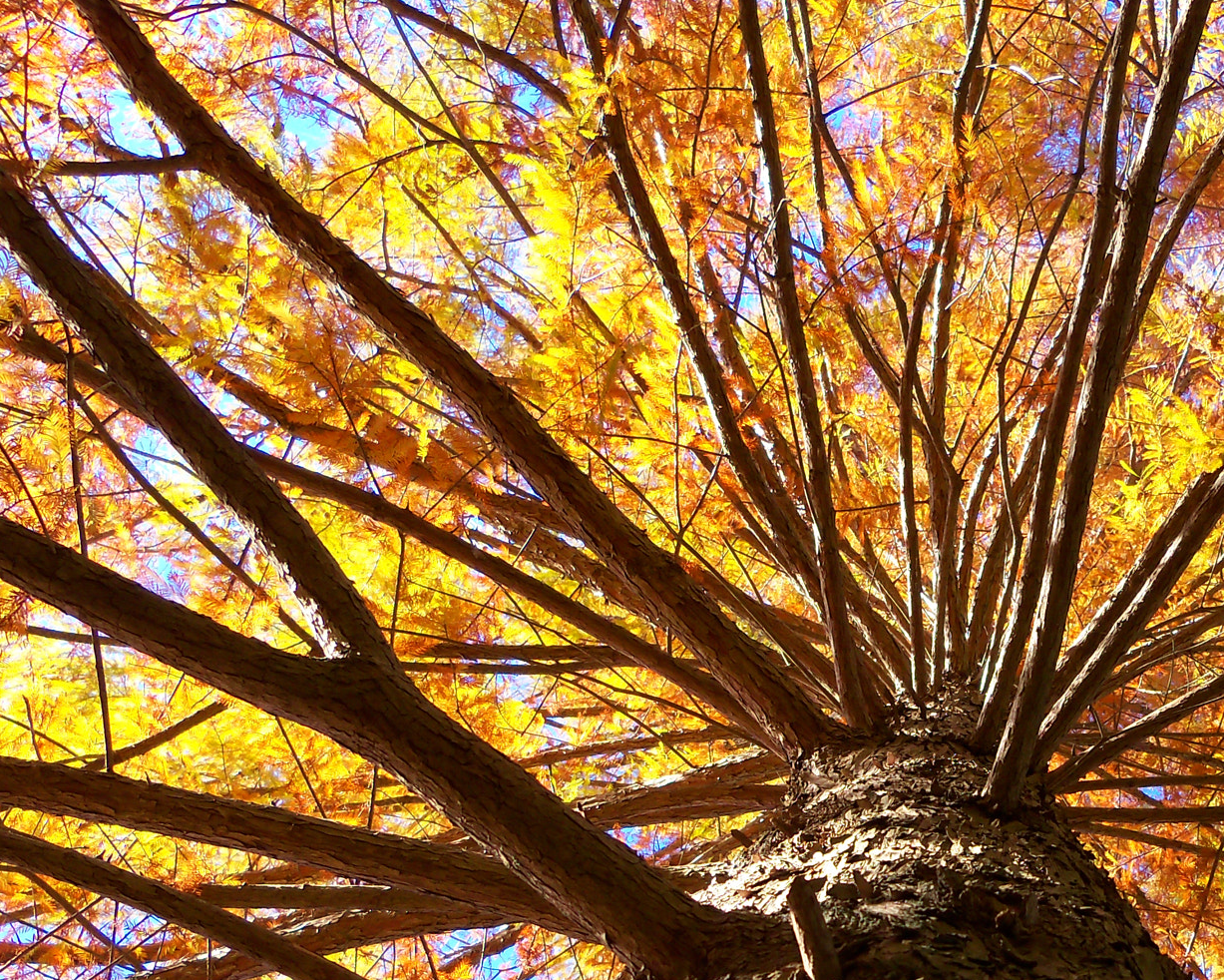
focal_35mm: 57
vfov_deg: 26.3
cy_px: 751
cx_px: 915
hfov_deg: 32.4
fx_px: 2065
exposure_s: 1/100
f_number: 3.5
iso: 64
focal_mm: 6.2
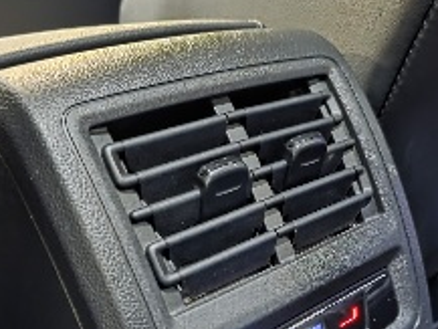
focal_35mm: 44
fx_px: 557
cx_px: 266
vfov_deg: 31.5
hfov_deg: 42.7
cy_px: 289
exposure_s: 1/17.7
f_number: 1.7
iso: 2000
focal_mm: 6.25
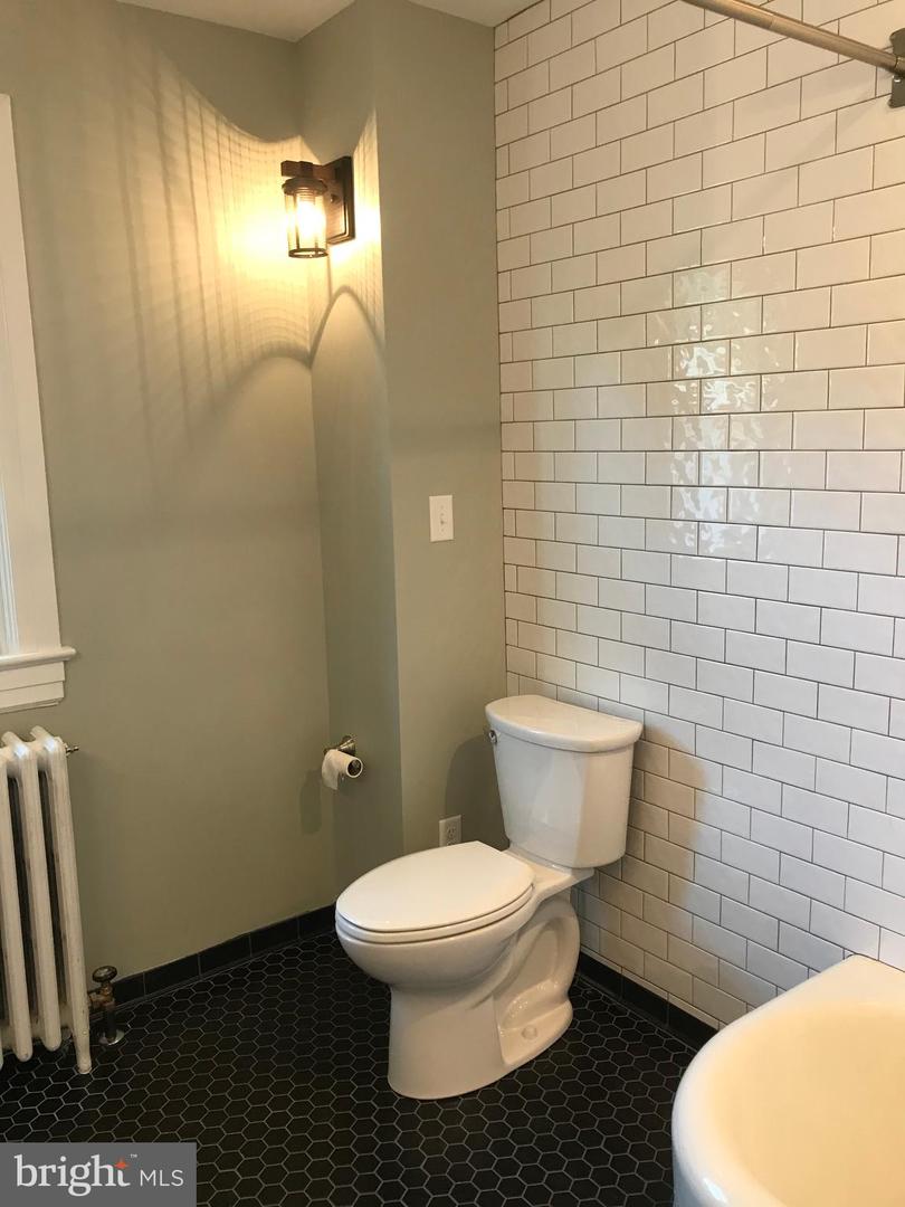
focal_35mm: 28
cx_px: 452
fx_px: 976
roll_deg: +0.8
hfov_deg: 49.7
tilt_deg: -10.5
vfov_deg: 63.4
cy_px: 604
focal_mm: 3.99
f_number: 1.8
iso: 40
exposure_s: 1/24
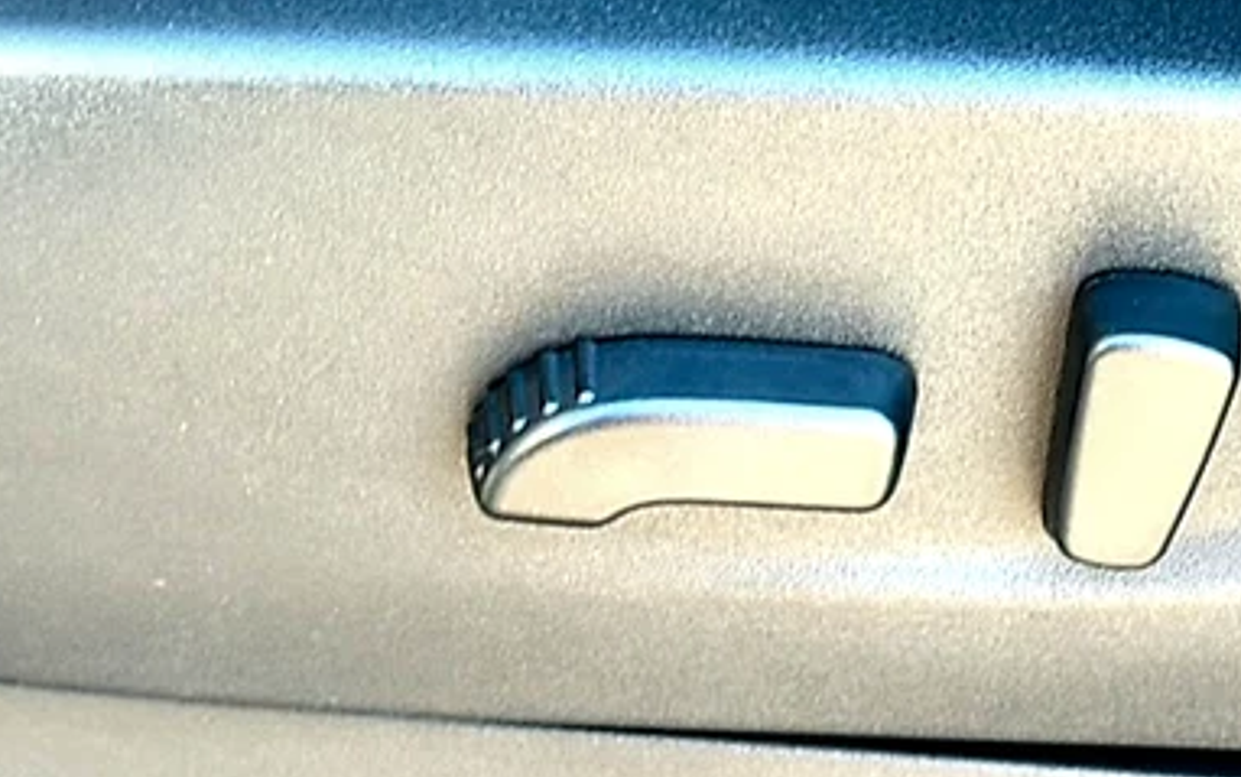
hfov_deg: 20.6
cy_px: 213
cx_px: 1114
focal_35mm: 99
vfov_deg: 13.2
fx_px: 3349
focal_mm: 6.86
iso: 64
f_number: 1.78
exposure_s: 1/95
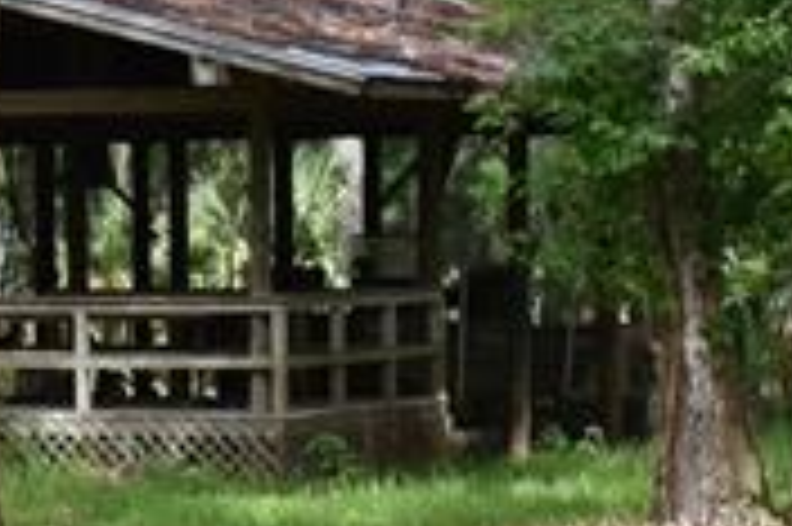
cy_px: 101
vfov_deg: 5.4
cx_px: 72
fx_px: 5627
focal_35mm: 256
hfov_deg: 8.0
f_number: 9
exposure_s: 1/320
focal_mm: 44
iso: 1250
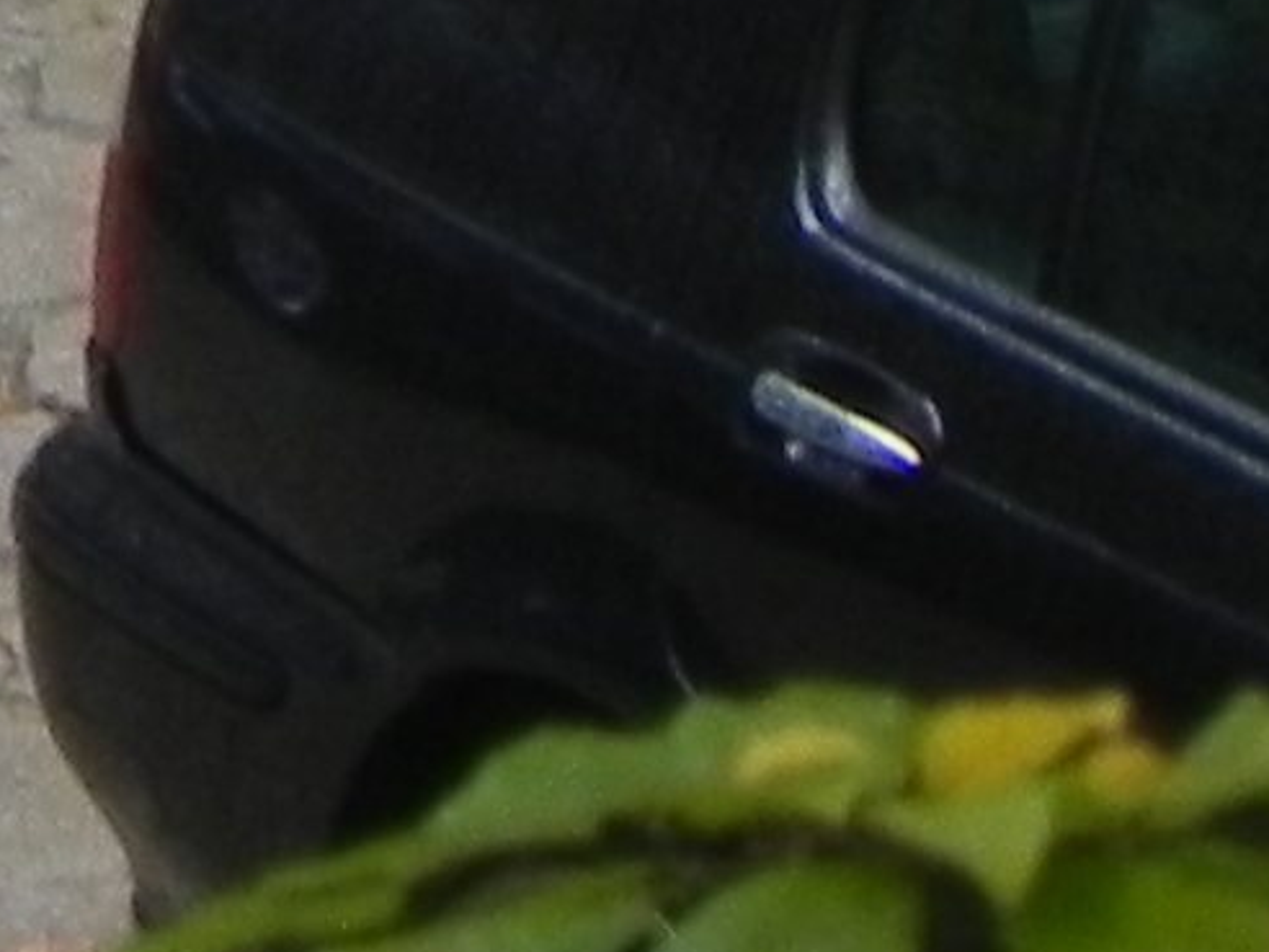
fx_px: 50040
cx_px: -2213
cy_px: -2374
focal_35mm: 1365
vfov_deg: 1.1
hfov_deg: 1.4
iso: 203
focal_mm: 32.7
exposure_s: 1/30
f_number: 4.5
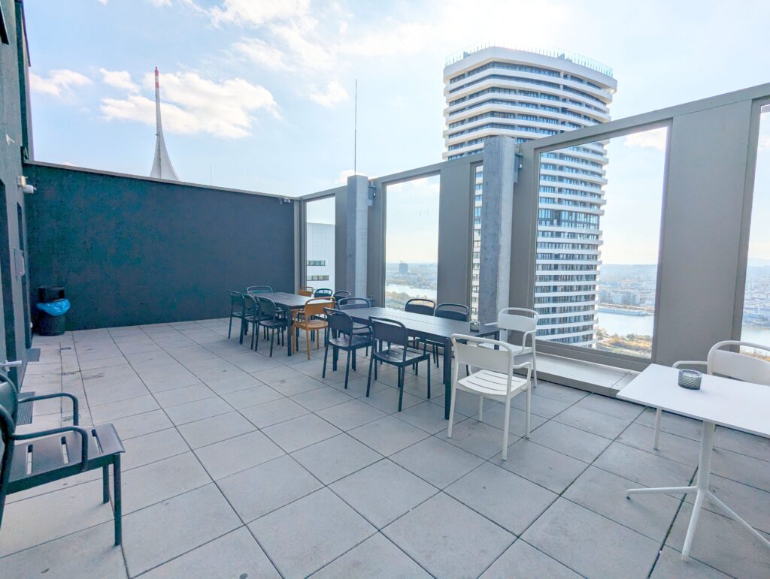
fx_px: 356
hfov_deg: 94.4
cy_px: 290
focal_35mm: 16
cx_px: 385
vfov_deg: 78.2
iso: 40
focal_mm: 2.35
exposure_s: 1/3597
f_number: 2.2
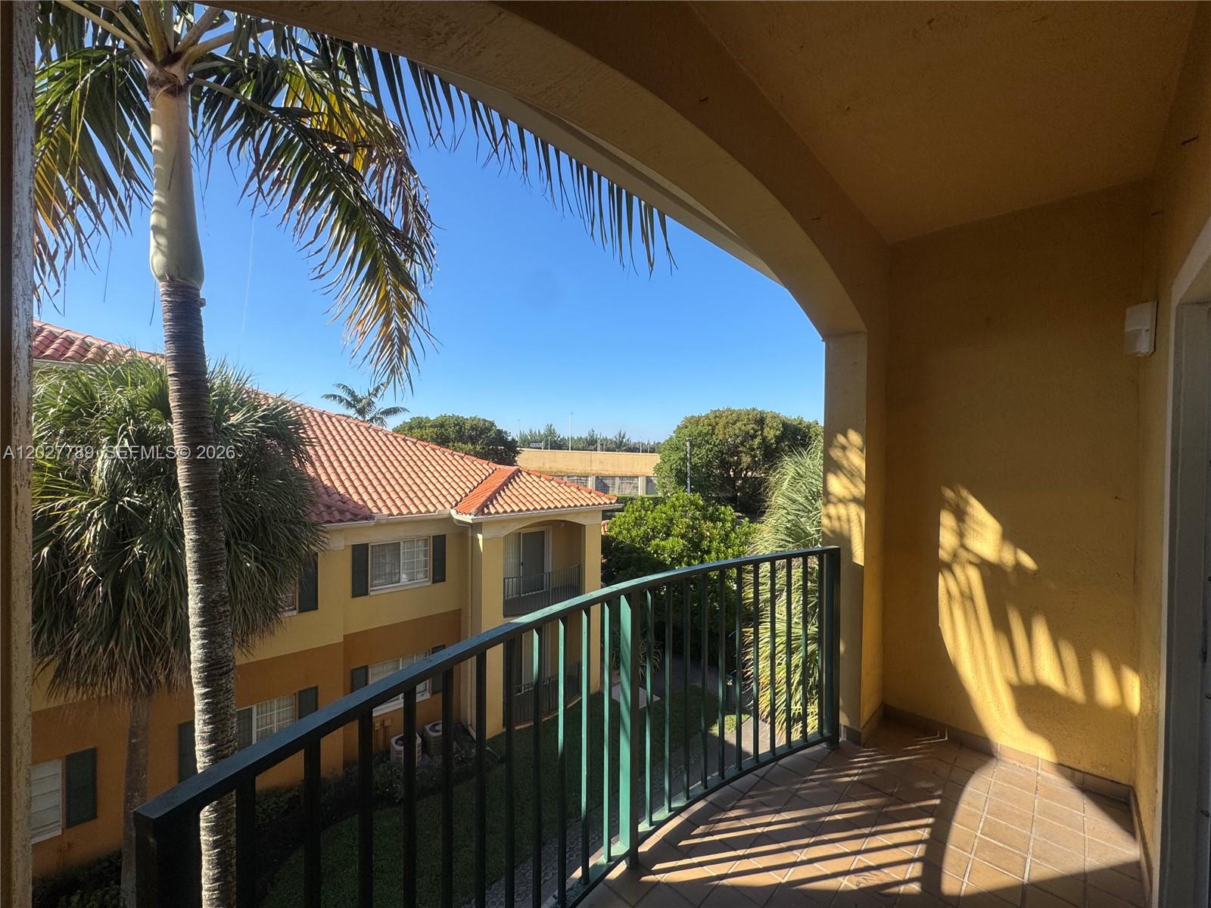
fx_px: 490
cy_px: 454
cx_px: 606
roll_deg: -0.9
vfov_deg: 85.7
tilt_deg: -1.2
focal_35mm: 14
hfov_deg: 102.1
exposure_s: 1/1395
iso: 50
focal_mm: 2.22
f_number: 2.2
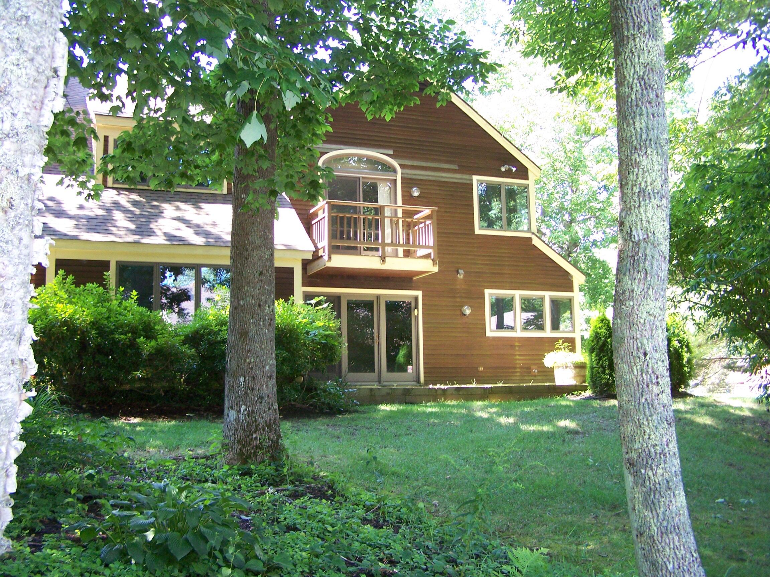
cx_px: 385
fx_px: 845
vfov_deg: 37.7
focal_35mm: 38
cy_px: 288
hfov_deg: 49.0
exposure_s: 1/60
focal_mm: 6.3
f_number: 2.8
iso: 160
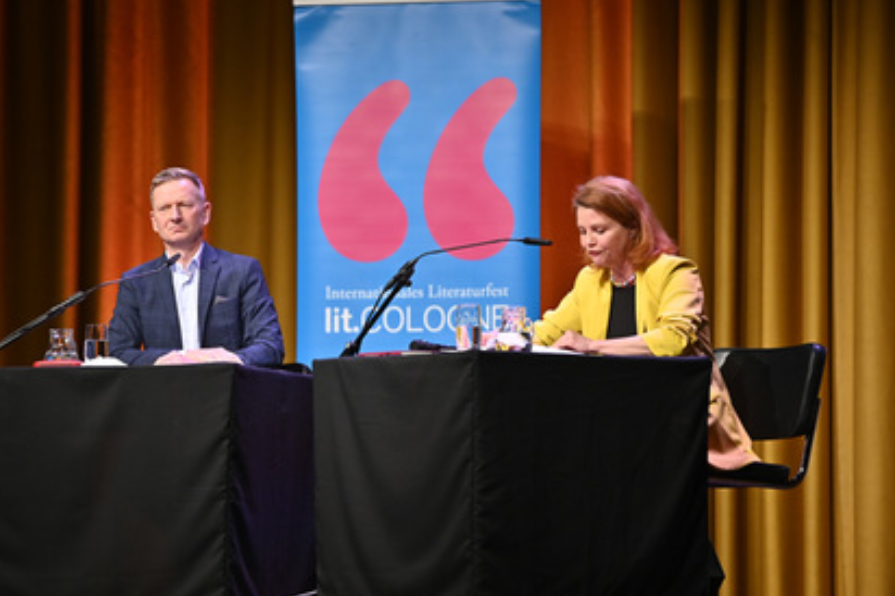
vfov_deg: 6.3
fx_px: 5440
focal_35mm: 219
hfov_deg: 9.4
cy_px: 291
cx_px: 412
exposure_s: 1/500
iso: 1000
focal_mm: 200
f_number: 2.8
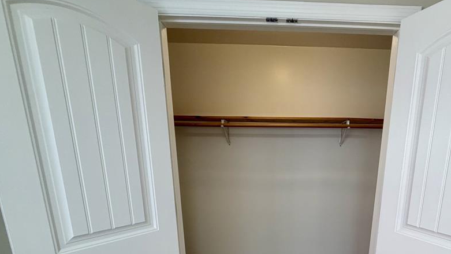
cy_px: 204
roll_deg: -1.9
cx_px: 285
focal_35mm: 20
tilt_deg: -12.6
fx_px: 239
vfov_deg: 52.2
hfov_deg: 84.8
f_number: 2.2
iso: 160
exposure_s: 1/120
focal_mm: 2.22
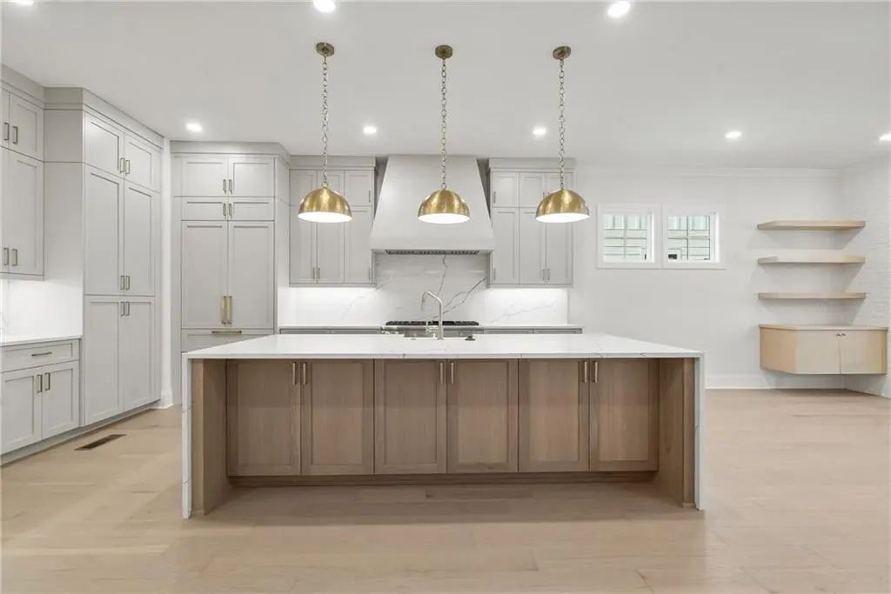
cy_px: 297
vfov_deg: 73.8
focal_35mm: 16
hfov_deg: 96.7
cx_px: 446
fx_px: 396
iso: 200
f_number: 8
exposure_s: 1/4
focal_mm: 16
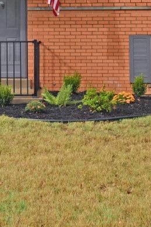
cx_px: 27
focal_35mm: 81
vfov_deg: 24.0
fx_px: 510
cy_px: 4
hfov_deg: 16.7
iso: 200
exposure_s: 1/200
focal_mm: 21
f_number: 11
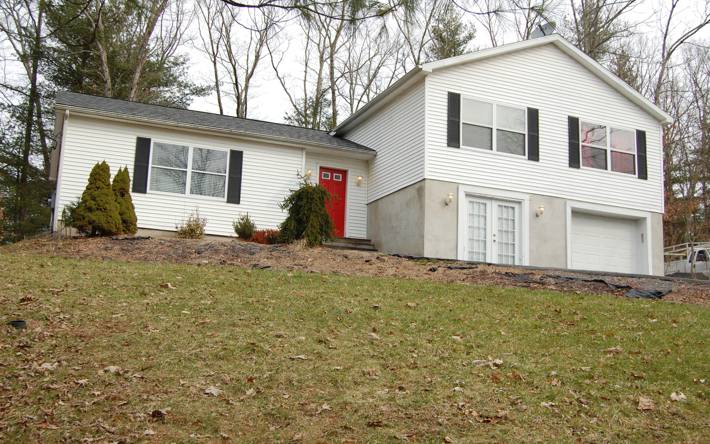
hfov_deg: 52.7
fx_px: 716
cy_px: 233
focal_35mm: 37
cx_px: 358
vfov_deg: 34.4
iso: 200
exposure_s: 1/250
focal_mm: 24
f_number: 8
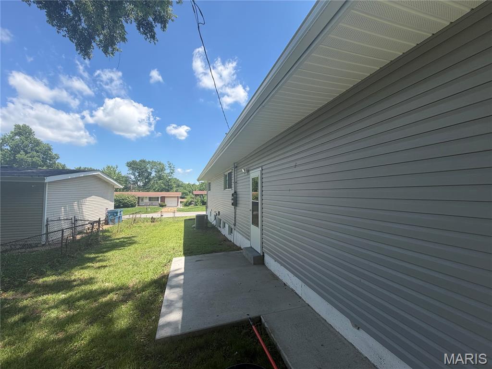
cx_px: 246
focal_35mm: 14
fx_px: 199
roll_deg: -0.2
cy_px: 184
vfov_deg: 85.7
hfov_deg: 102.1
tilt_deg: +4.5
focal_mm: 2.22
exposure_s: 1/770
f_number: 2.2
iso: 40
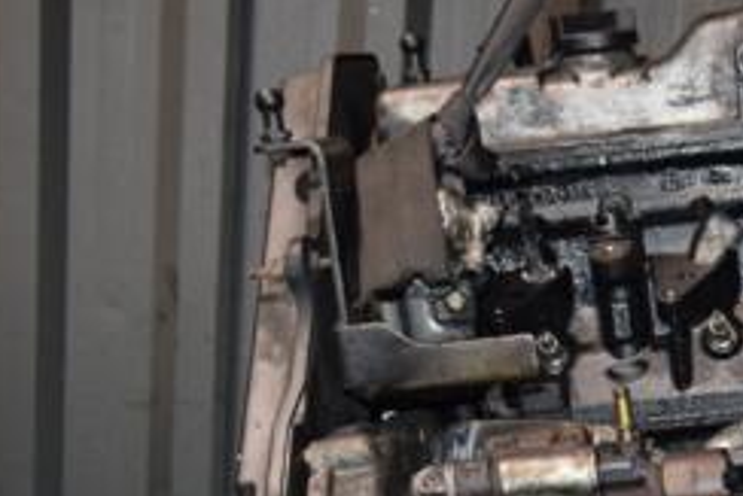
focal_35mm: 92
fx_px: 1905
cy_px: 551
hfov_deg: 21.3
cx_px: 746
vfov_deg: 14.5
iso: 800
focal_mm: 25
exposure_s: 1/60
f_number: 5
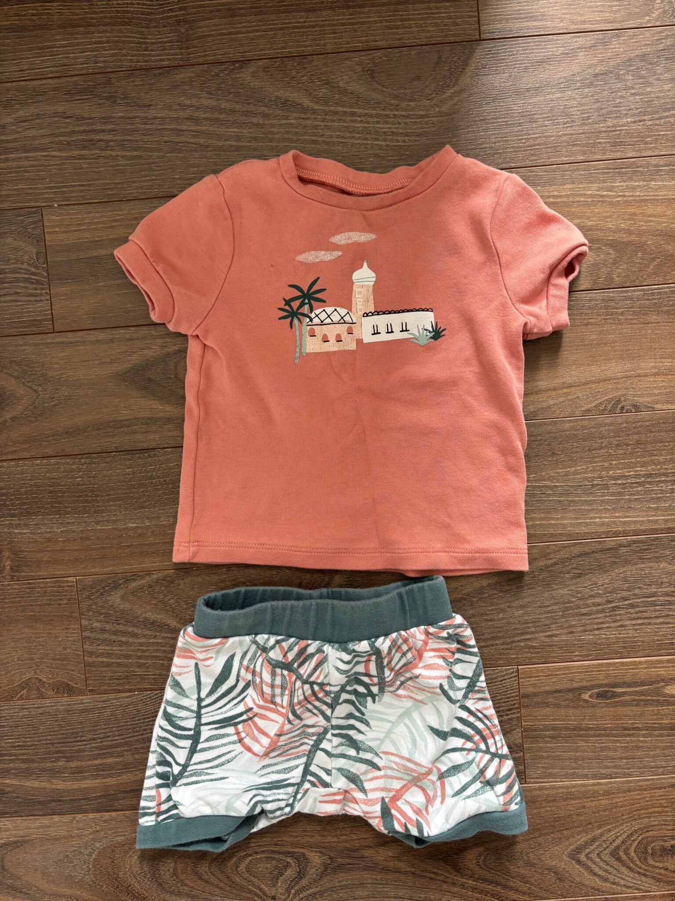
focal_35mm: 26
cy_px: 450
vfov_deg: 67.3
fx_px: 676
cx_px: 338
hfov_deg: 53.1
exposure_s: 1/60
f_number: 1.6
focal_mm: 5.96
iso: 160
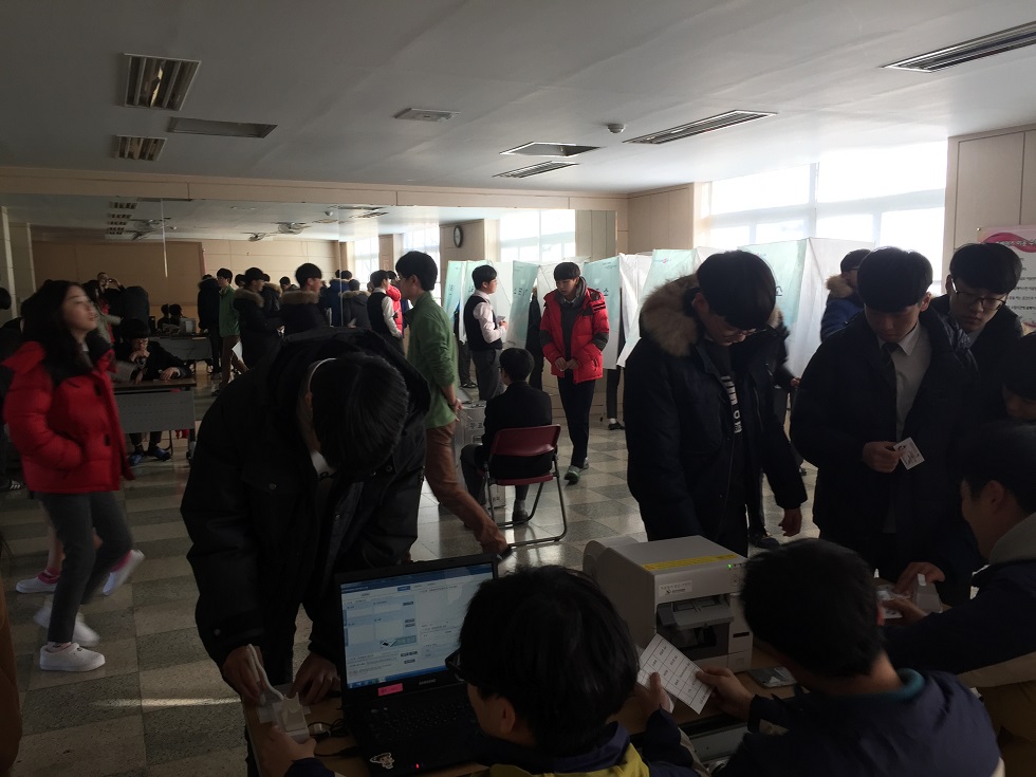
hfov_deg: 61.7
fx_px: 868
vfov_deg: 48.2
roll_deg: +0.1
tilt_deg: -7.6
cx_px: 518
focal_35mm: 29
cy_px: 388
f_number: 2.2
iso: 40
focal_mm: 4.15
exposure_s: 1/60
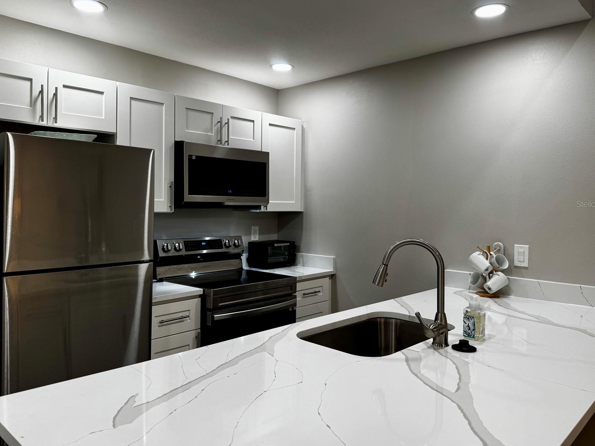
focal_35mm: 27
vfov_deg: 51.3
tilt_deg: -1.3
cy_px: 204
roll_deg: -1.1
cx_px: 281
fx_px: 464
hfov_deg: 65.3
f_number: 1.78
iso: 100
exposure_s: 1/120
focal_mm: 6.76
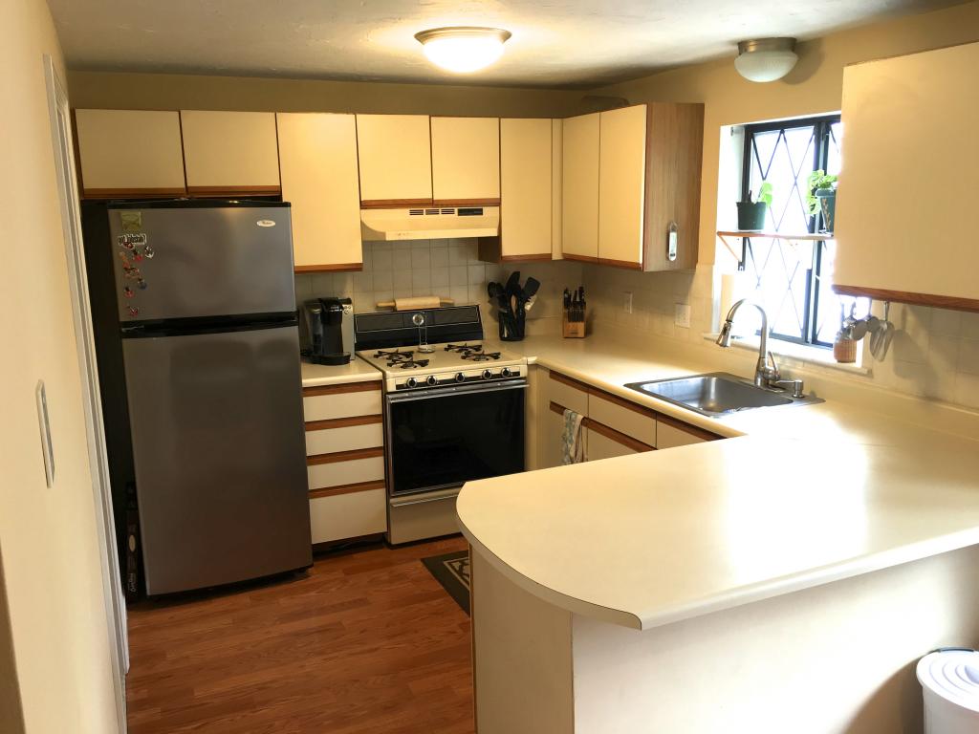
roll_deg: +0.6
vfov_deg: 48.2
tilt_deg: -10.1
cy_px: 367
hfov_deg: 61.7
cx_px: 490
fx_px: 820
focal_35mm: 29
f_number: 2.2
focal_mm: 4.15
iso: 40
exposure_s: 1/30
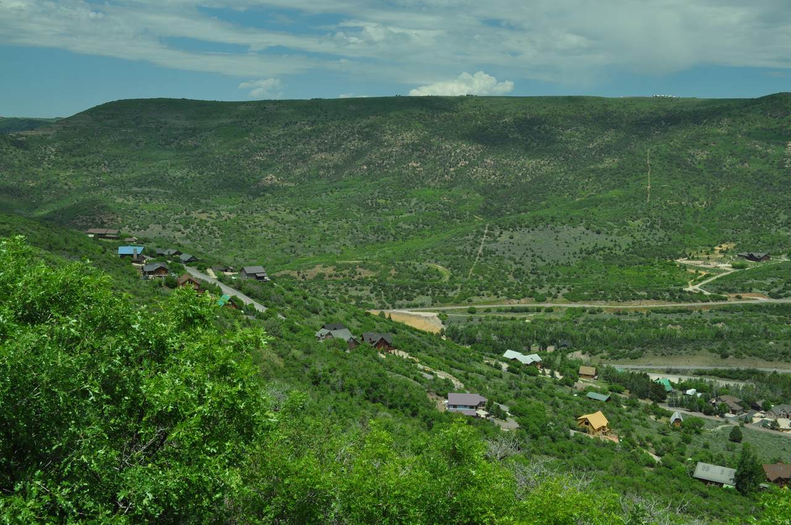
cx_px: 396
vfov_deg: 34.1
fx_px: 856
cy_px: 262
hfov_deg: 49.6
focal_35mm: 39
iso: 200
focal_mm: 26
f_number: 11
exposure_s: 1/500
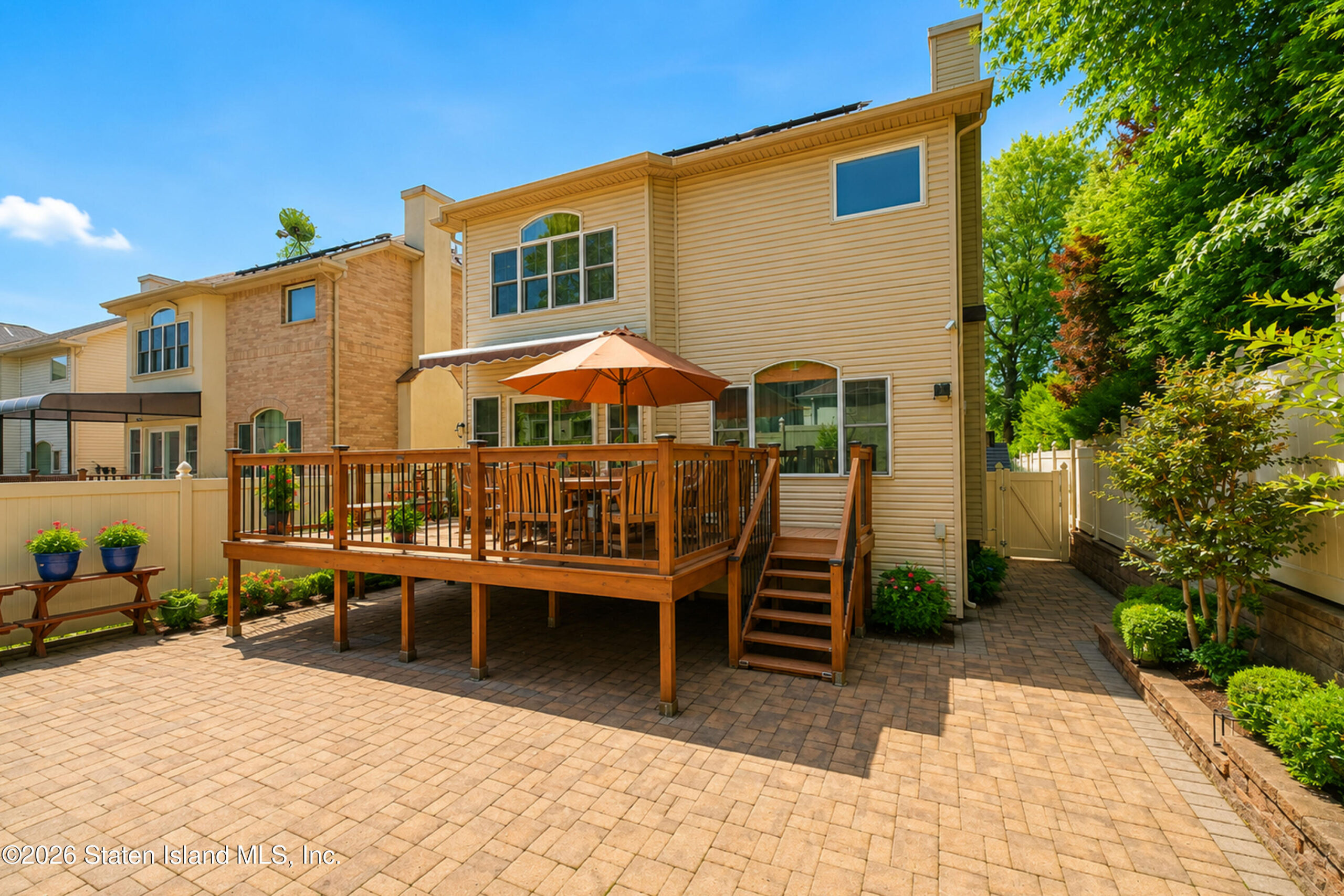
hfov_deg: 100.4
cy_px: 448
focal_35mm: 15
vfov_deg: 77.3
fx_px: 560
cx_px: 672
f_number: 7.1
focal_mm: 10
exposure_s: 1/400
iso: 500
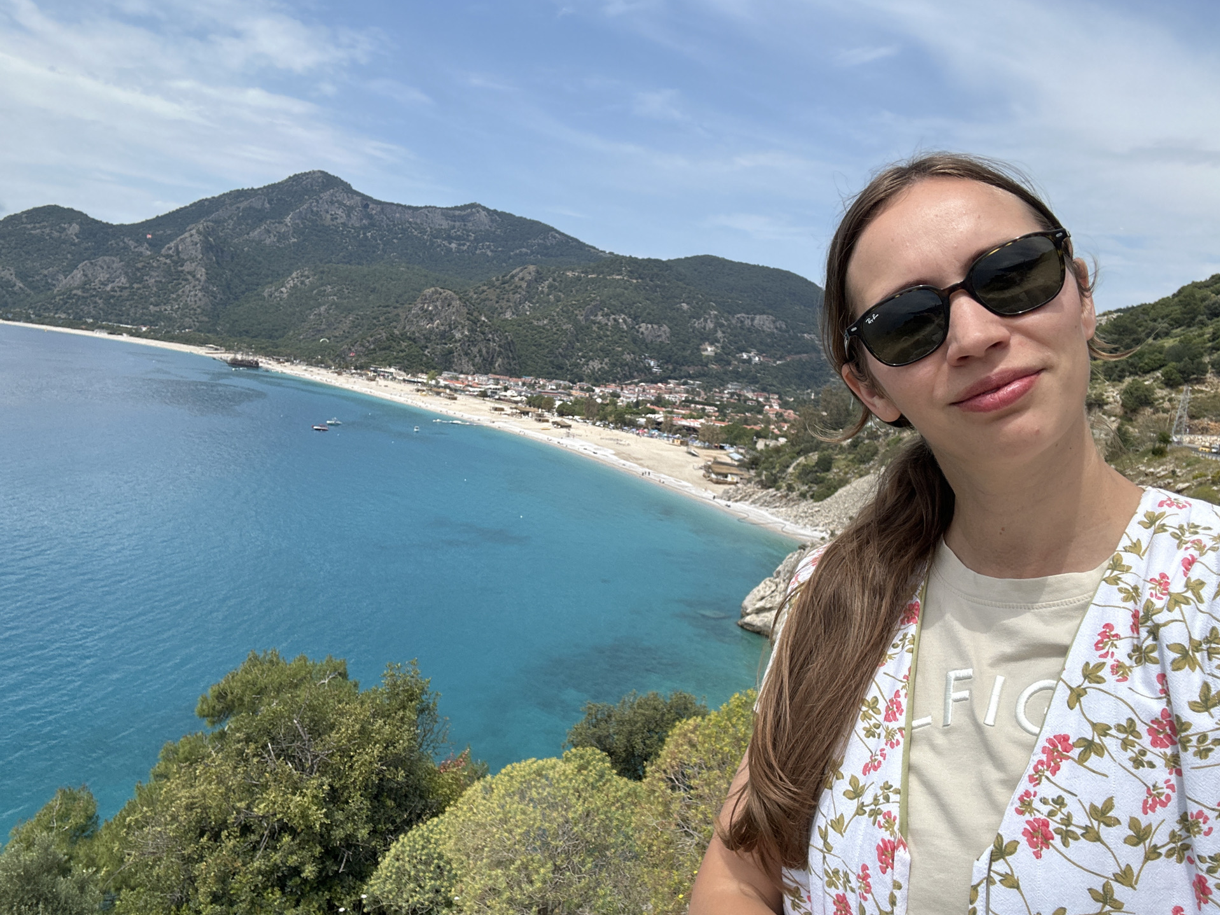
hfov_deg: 71.6
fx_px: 846
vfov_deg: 56.8
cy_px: 471
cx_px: 585
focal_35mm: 24
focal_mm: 2.69
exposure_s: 1/1348
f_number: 1.9
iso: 25
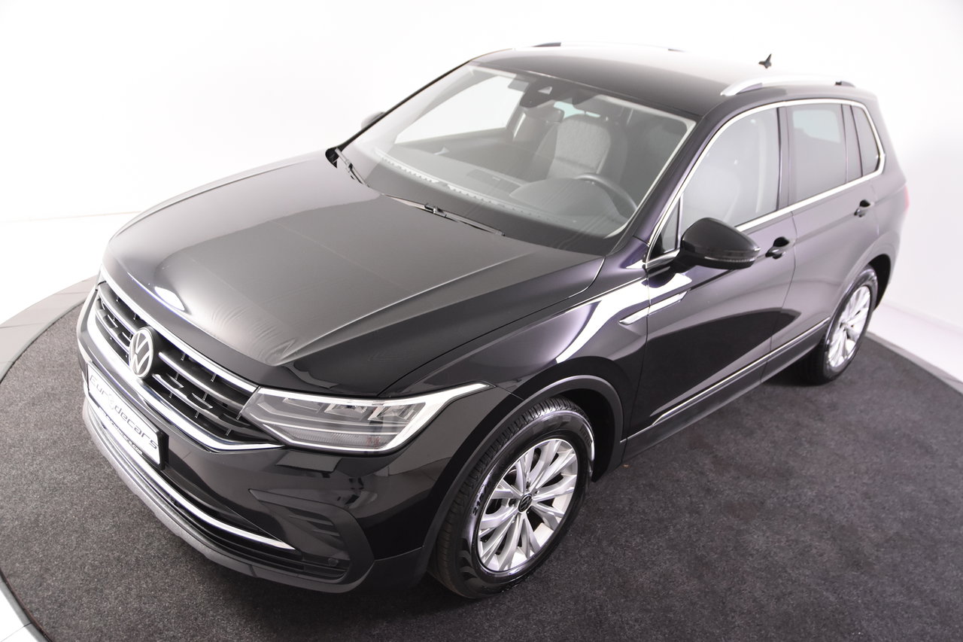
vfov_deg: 43.6
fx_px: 802
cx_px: 482
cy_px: 321
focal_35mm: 30
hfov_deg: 61.9
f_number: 3.2
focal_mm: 20
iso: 1600
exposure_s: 1/40
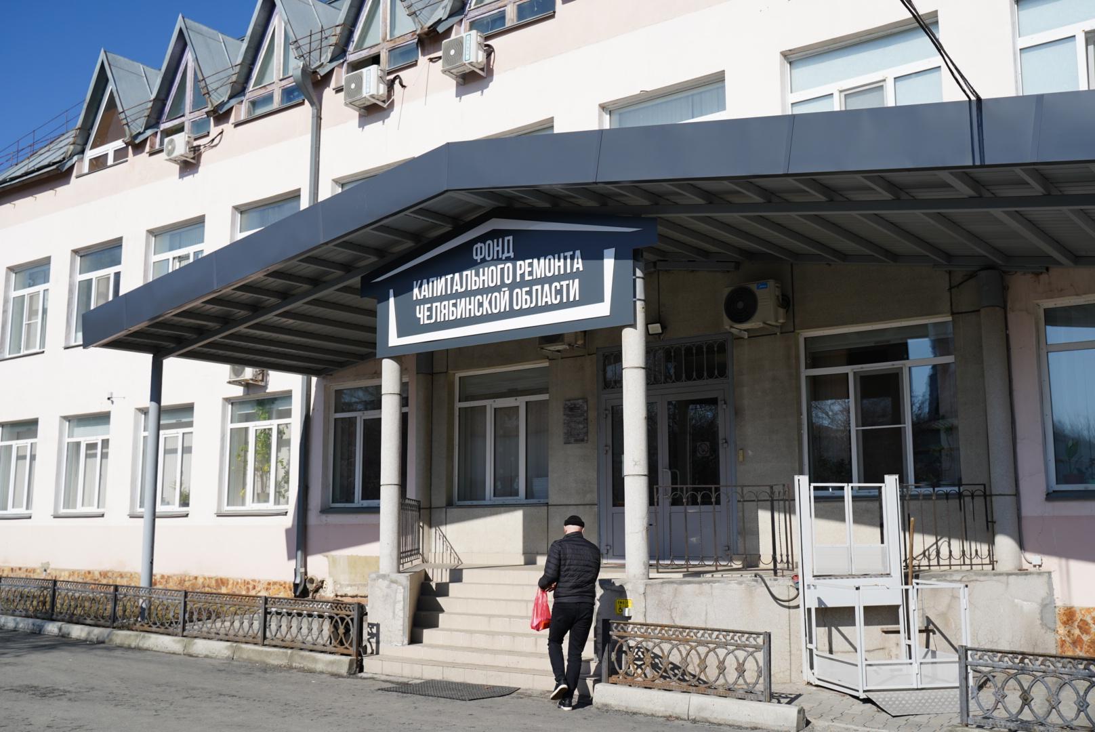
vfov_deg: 35.1
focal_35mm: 38
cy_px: 366
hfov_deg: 50.7
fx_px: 1157
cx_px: 548
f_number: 5
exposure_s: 1/1250
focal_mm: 38
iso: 160
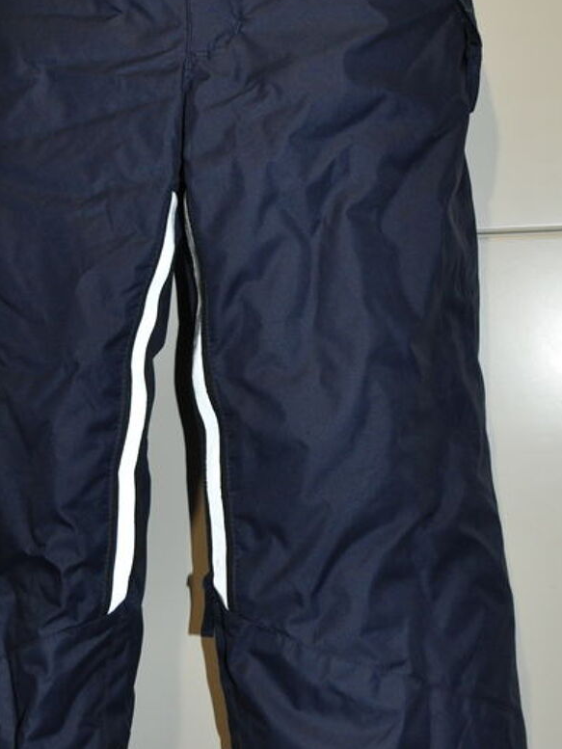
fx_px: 1450
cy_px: 343
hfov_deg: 21.9
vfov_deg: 29.0
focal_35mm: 67
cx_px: 249
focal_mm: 24
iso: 800
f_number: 4
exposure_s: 1/60
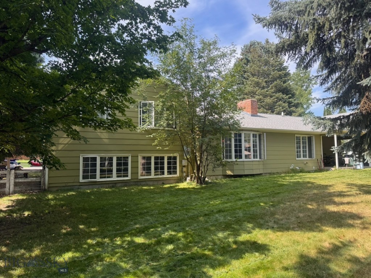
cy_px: 139
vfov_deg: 56.8
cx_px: 186
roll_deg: +0.6
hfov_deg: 71.6
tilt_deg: +4.3
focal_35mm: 24
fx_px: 257
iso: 80
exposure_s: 1/853
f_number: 1.78
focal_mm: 6.76
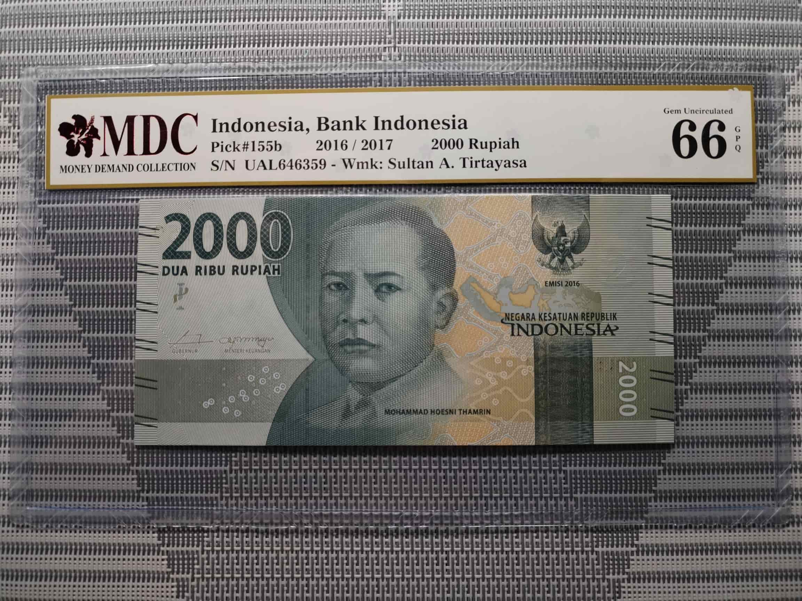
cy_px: 300
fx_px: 602
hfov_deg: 67.3
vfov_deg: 53.1
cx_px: 401
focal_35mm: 26
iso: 548
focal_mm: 4.75
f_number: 1.8
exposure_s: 1/33.3
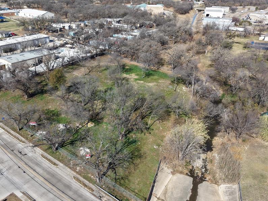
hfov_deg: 57.7
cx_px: 102
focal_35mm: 31
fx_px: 240
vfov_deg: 45.4
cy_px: 110
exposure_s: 1/3000
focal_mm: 8.67
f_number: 1.8
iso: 120
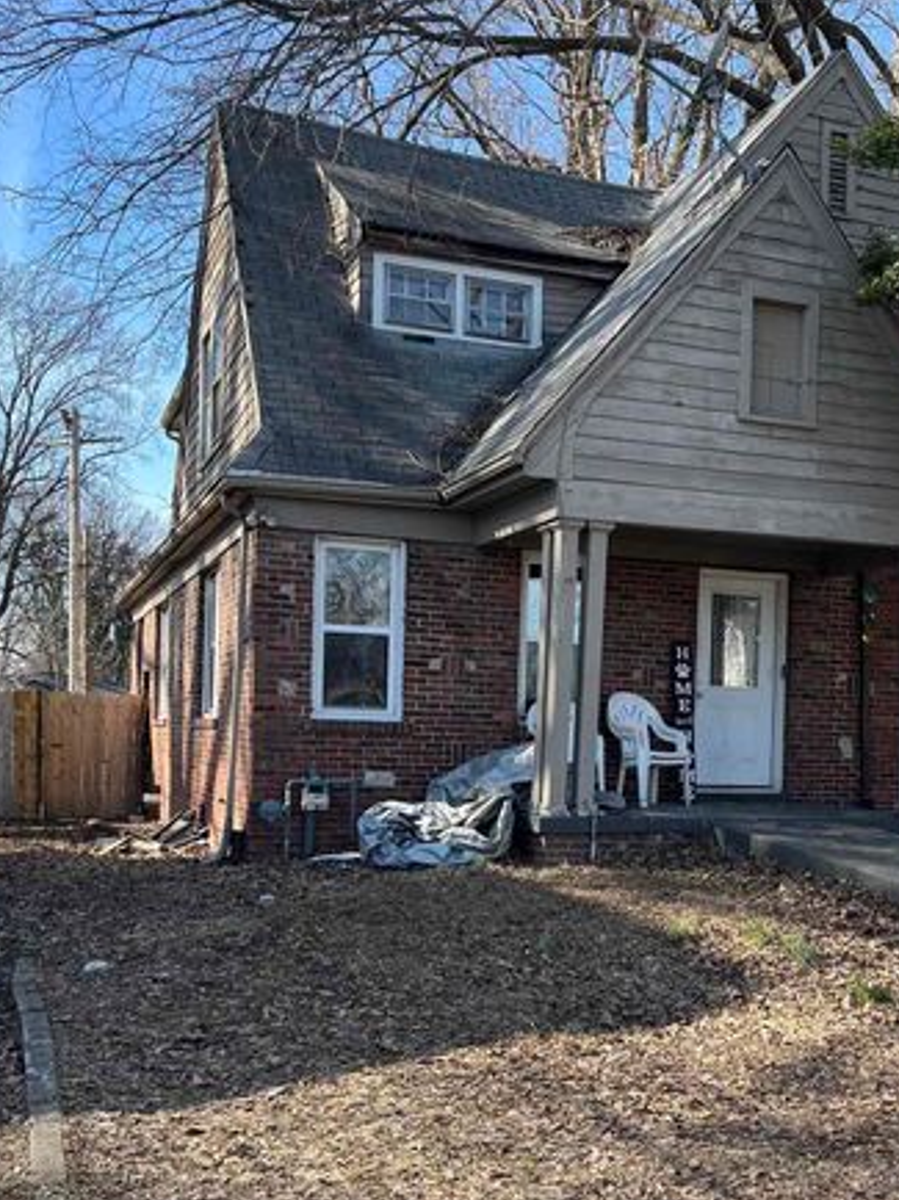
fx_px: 1386
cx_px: 564
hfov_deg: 35.7
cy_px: 751
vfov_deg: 46.4
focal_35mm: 40
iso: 50
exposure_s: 1/909
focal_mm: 5.7
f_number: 1.5
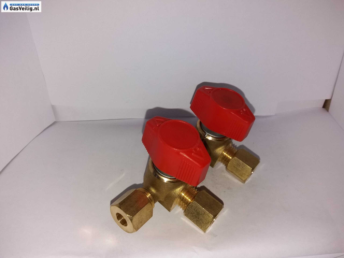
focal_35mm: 28
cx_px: 172
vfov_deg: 49.7
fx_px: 278
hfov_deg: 63.4
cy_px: 129
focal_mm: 3.7
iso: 64
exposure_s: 1/420
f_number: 1.9
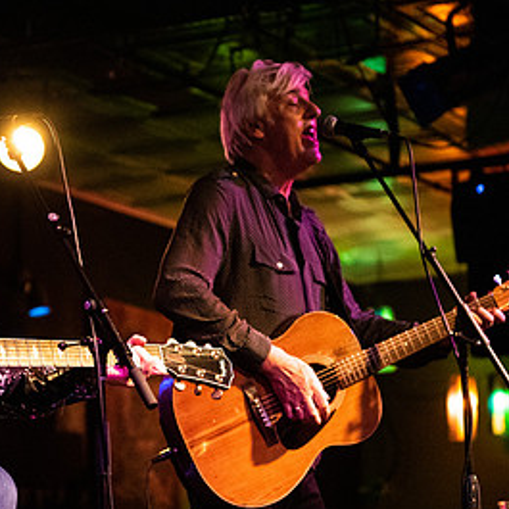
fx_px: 2163
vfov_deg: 13.4
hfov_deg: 13.4
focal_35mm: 130
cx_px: 175
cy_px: 247
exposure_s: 1/60
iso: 3200
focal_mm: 70
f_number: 3.2
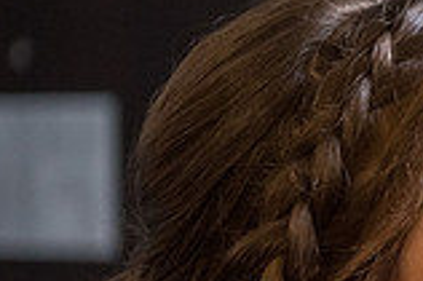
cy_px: 226
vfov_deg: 5.3
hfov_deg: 7.8
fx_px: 3017
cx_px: 768
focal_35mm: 257
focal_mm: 70
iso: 1600
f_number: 2.8
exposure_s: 1/250
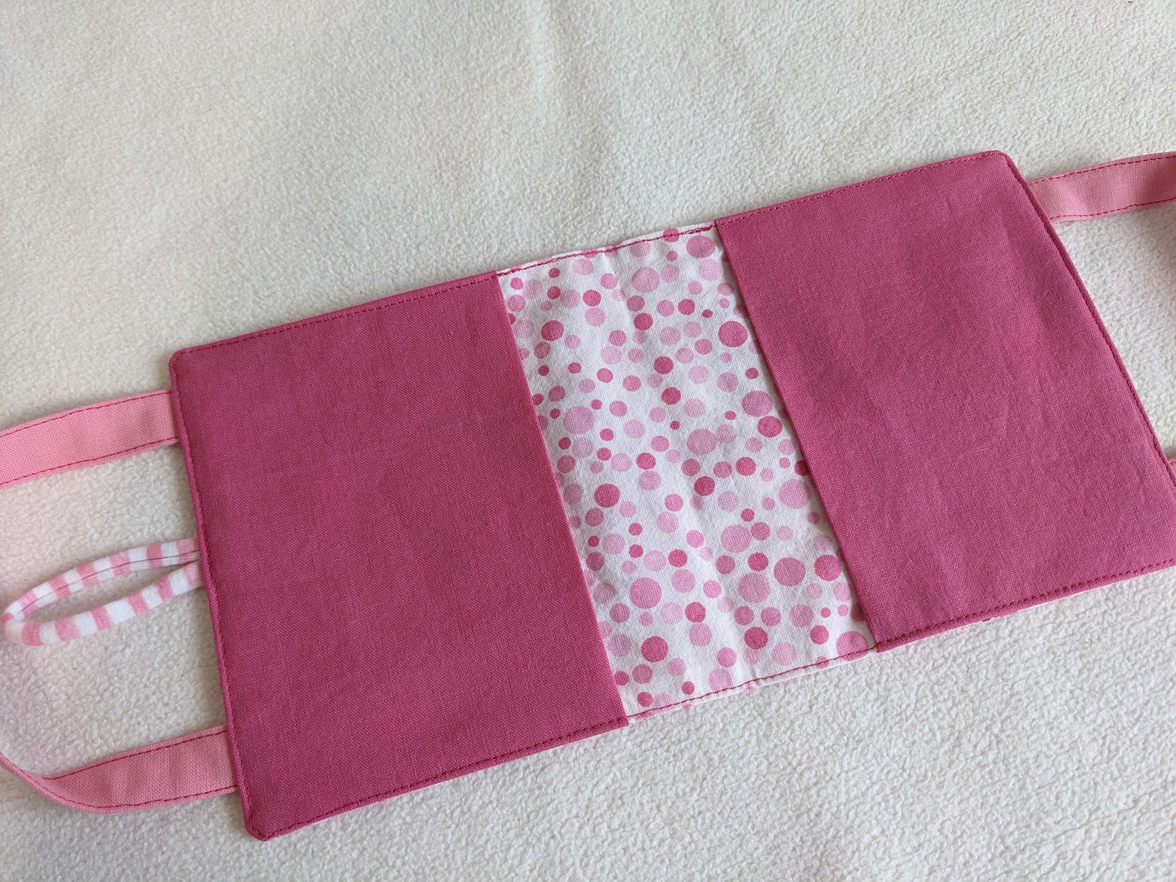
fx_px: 917
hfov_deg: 65.3
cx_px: 588
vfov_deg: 51.4
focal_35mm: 27
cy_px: 441
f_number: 1.73
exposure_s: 1/24
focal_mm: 4.38
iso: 63
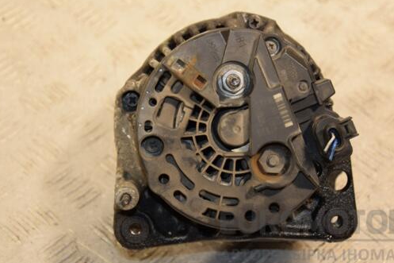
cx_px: 205
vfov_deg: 13.0
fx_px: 1149
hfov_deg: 19.5
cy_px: 116
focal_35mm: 105
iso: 800
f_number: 5
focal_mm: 58
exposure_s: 1/160
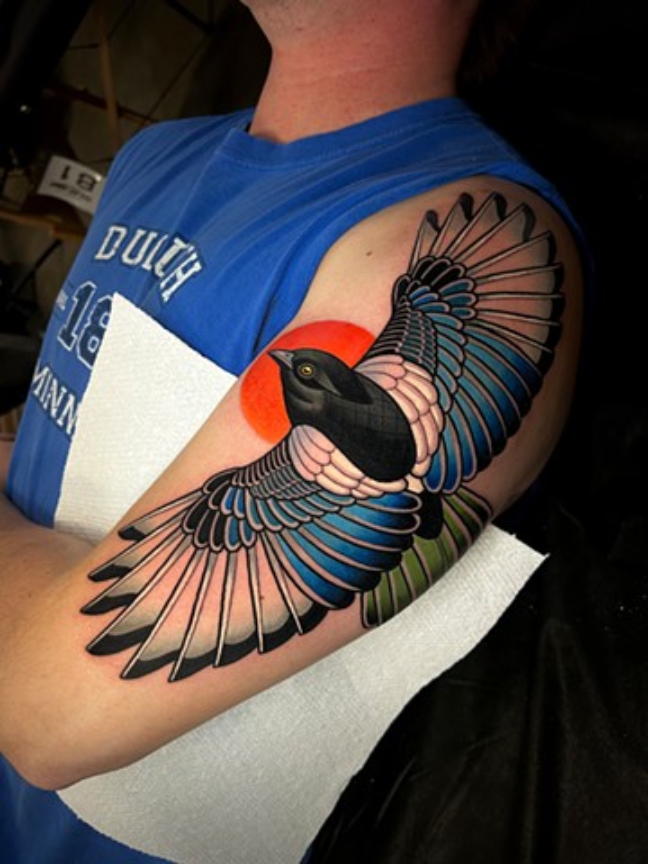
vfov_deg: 67.3
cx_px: 324
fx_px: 649
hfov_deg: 53.1
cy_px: 432
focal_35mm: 26
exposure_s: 1/60
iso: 160
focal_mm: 5.7
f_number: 1.5
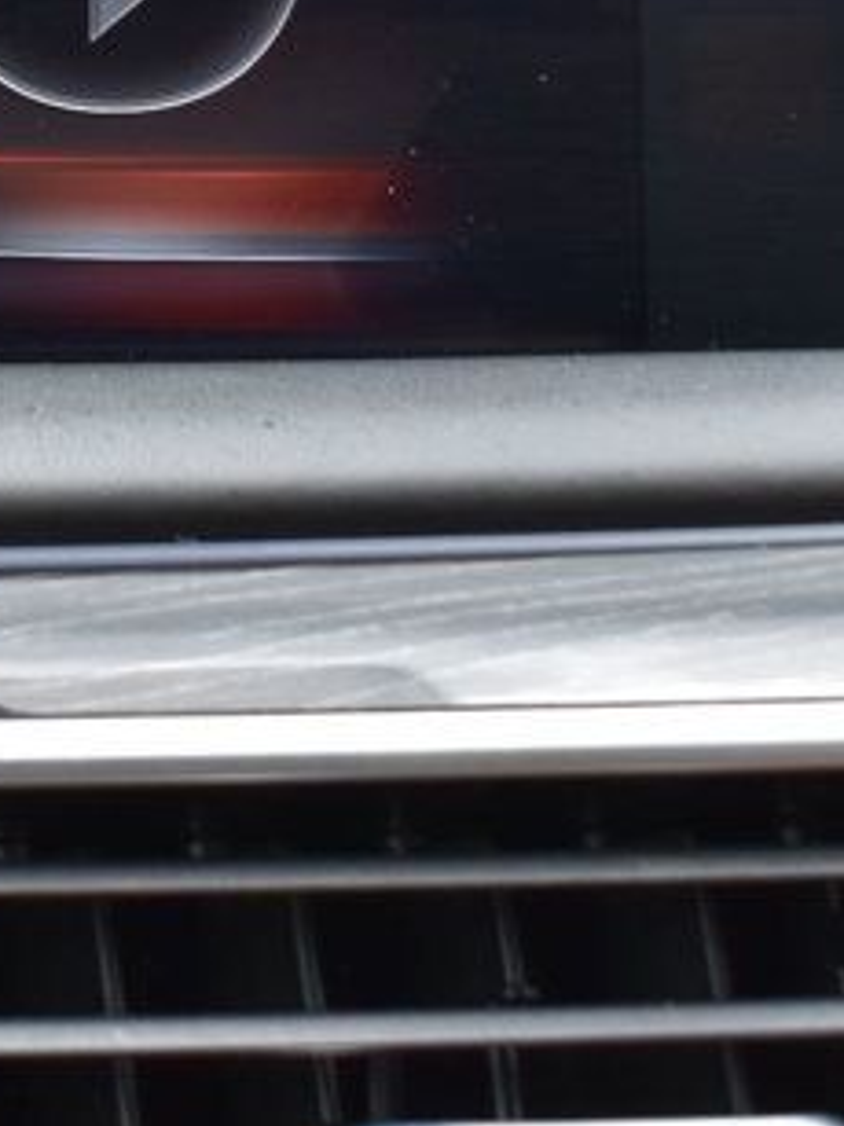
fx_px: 5010
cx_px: -818
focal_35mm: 154
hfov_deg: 9.1
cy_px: 15
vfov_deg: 12.7
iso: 400
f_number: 8
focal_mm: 32
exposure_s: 1/60
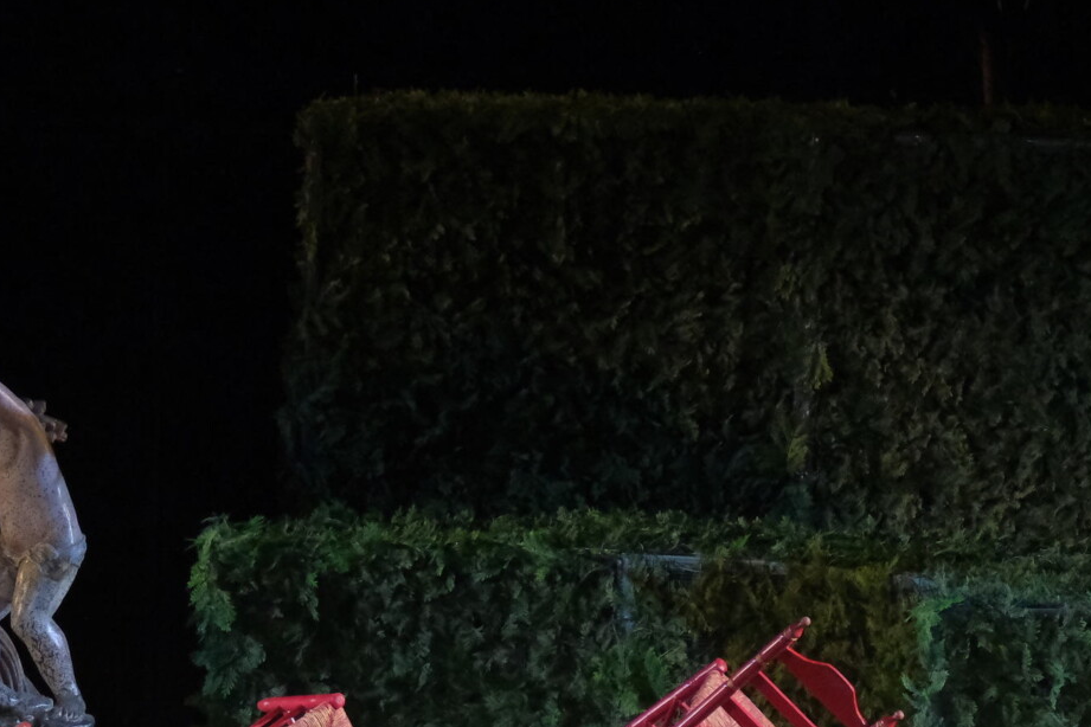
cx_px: -31
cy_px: 883
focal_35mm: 617
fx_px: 18697
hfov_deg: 3.3
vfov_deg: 2.2
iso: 2500
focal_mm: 147.9
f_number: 5.6
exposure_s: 1/160
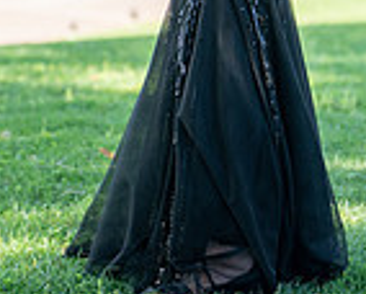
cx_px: 232
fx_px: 2234
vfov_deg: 7.4
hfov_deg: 9.4
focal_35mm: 206
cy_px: -126
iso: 160
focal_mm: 50
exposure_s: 1/1000
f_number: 1.8
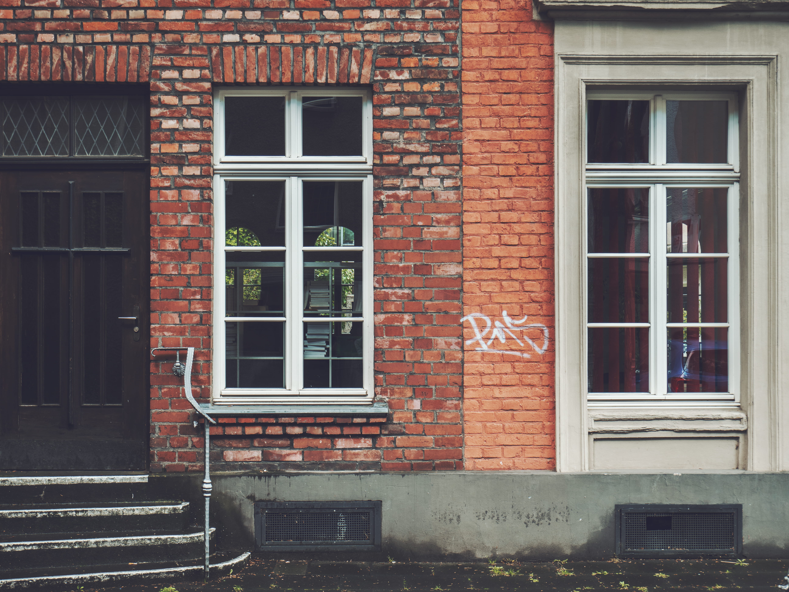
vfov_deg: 25.2
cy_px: 296
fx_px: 1322
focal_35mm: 58
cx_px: 394
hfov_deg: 33.2
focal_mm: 29
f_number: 5.4
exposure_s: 1/25
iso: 100
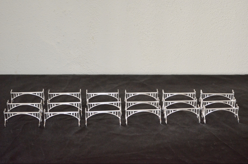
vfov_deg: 18.8
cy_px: 82
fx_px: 495
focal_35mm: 72
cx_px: 124
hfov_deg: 28.1
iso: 3200
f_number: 5.6
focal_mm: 48
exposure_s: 1/60
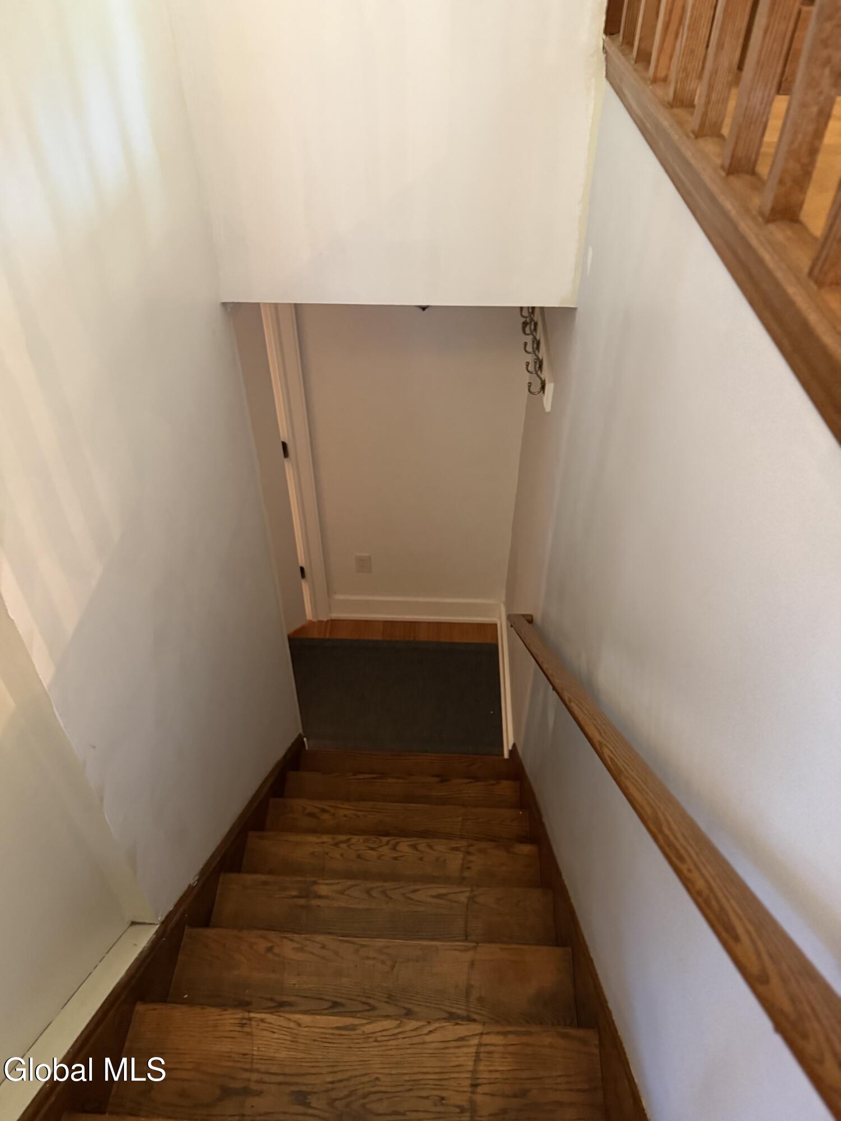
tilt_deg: -42.3
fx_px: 777
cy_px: 560
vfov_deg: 71.6
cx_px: 420
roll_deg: -1.0
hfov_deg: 56.8
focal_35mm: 24
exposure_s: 1/40
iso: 1000
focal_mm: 6.76
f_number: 1.78
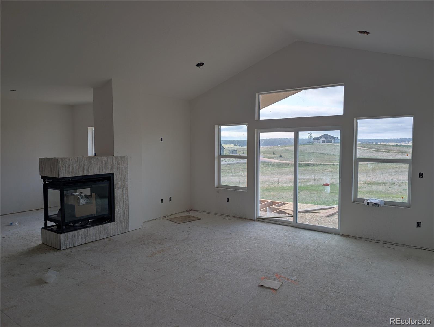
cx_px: 217
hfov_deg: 71.5
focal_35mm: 24
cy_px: 164
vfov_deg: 56.9
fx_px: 301
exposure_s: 1/590
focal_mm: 6.9
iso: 22
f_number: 1.68
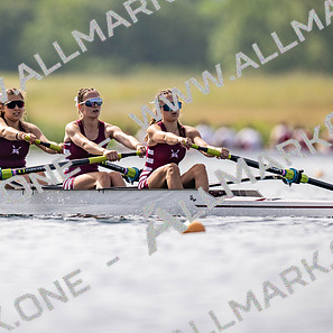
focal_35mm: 996
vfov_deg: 1.8
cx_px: 47
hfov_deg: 1.8
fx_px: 10840
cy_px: 149
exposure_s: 1/2500
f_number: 4
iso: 140
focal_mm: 600
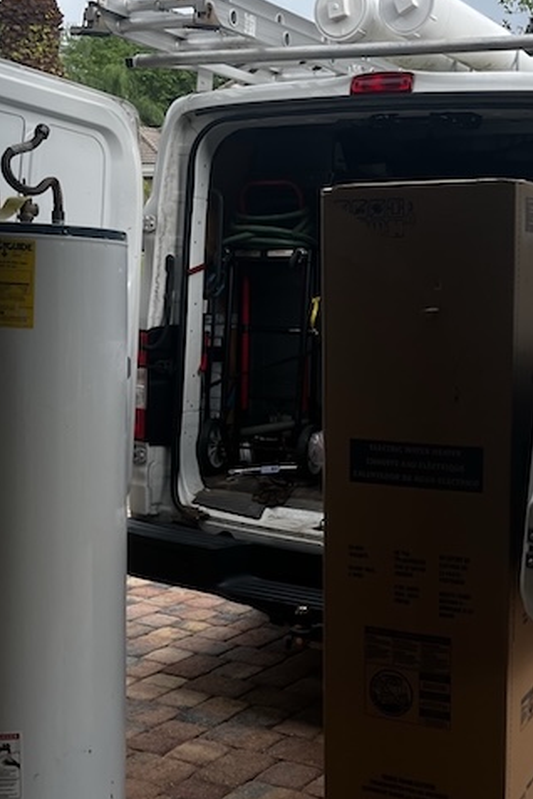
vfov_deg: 38.8
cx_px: 389
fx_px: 1133
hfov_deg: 26.2
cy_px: 440
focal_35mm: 51
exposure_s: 1/450
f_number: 1.6
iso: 50
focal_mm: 5.1
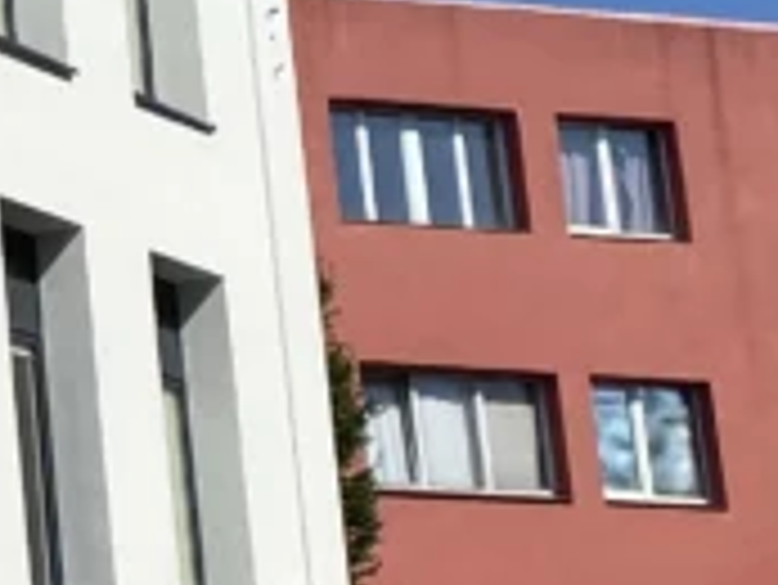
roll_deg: -0.8
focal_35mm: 154
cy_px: 76
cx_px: -1003
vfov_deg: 9.6
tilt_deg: +16.1
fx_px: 3464
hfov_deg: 11.1
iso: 32
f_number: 1.8
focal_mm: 4.25
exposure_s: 1/7194
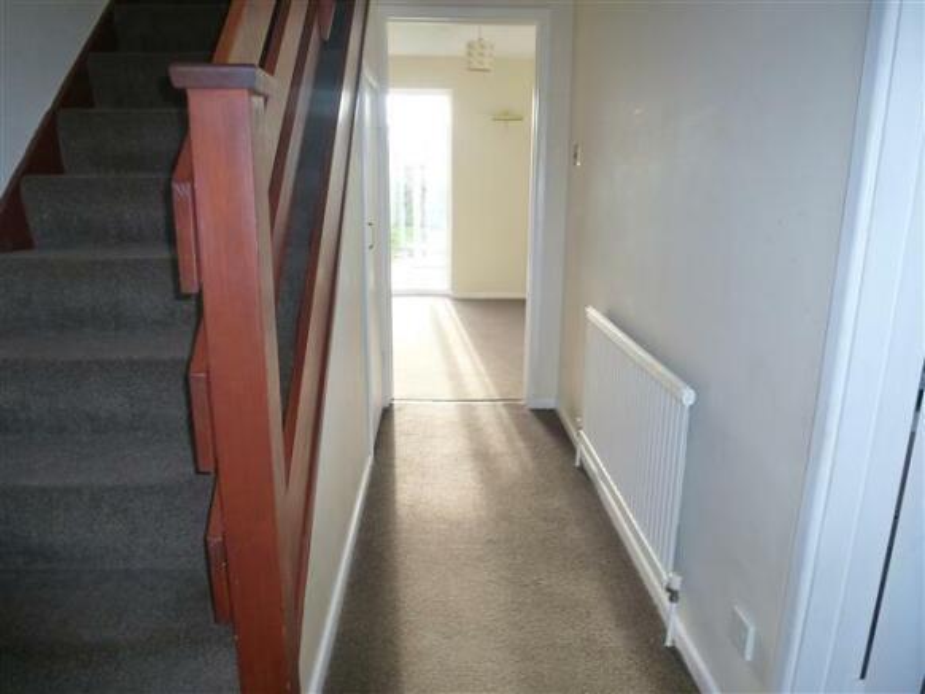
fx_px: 642
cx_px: 462
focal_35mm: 24
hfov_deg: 71.6
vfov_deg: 56.9
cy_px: 347
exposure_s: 1/60
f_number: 3.3
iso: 400
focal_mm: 4.3
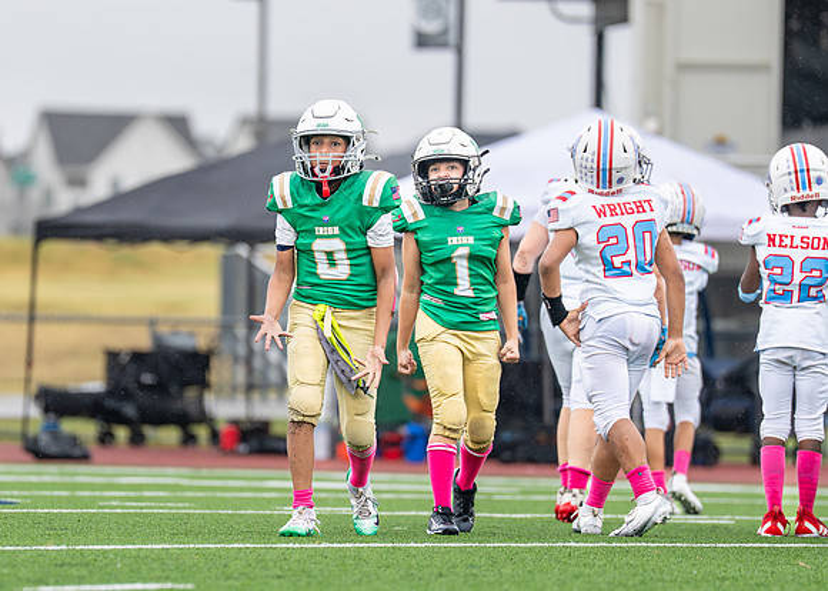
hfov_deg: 5.1
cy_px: 288
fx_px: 9279
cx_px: 337
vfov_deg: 3.6
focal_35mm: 395
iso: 400
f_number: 2.8
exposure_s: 1/1000
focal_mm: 200
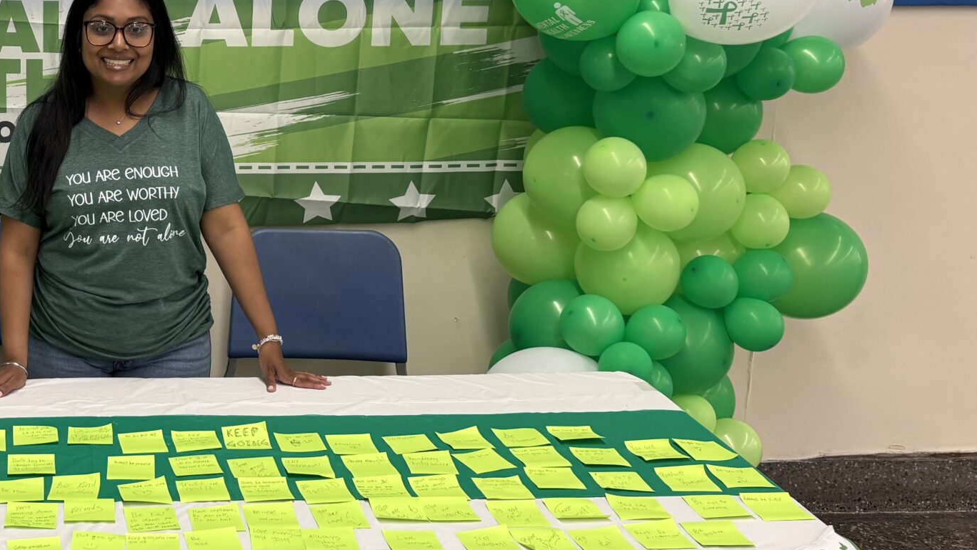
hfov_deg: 36.7
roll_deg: -0.5
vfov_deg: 22.5
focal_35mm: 53
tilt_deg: -11.3
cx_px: 101
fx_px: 1373
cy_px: 146
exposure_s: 1/60
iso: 125
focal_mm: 5.96
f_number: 1.6
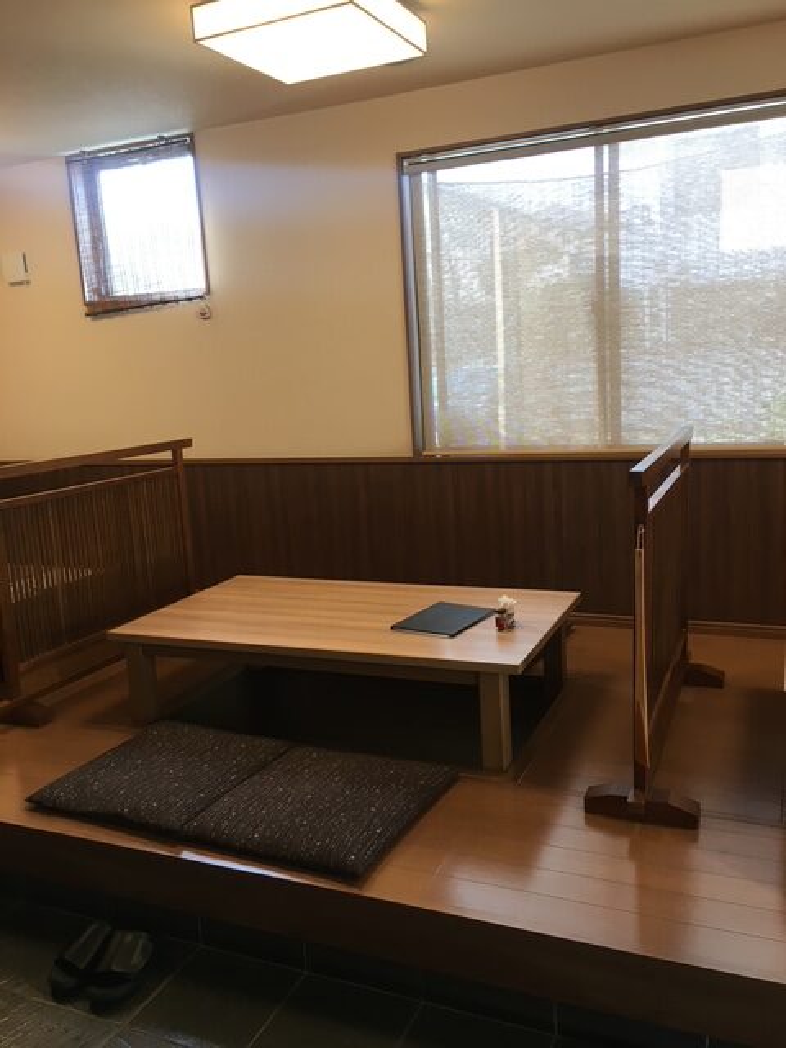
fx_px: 878
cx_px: 393
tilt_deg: -10.2
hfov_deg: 48.2
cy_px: 524
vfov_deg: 61.7
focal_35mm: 29
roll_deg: +3.7
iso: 50
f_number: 2.2
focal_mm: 4.15
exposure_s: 1/30
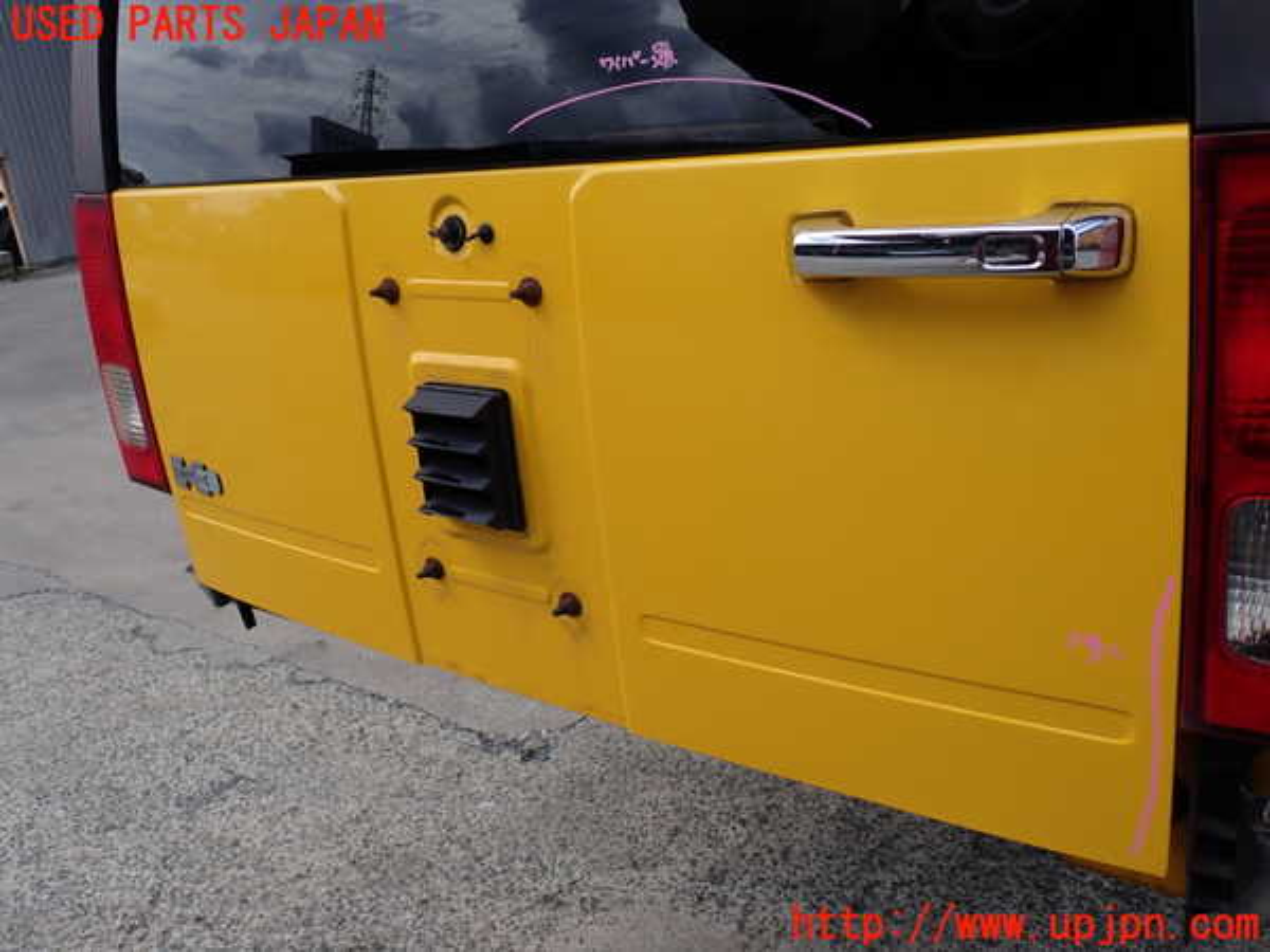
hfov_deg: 56.8
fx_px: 1174
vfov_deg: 44.2
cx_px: 635
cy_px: 476
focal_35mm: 32
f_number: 3.2
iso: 100
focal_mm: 5.79
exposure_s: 1/800
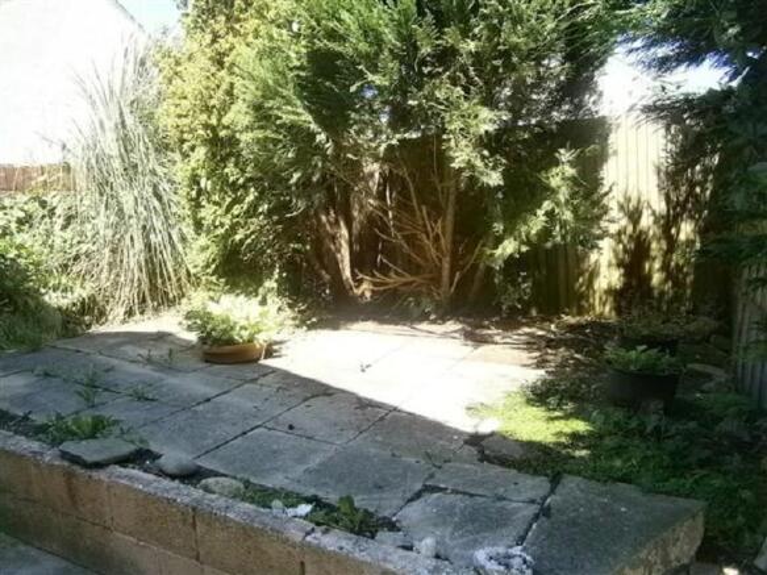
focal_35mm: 26
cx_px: 384
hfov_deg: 67.3
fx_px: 576
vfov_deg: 53.0
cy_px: 288
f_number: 2.8
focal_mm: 4.7
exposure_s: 1/200
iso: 80
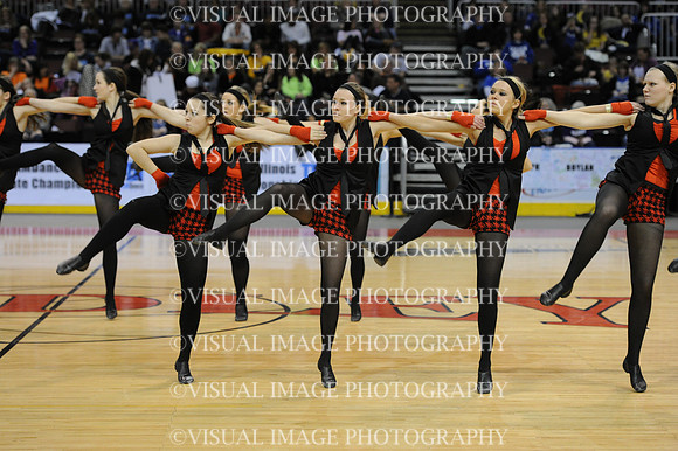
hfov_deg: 21.5
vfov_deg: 14.4
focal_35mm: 95
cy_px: 226
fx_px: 1788
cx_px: 339
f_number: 3.2
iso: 5000
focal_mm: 95
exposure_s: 1/640
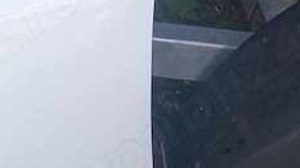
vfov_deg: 9.8
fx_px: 986
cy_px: 102
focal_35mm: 124
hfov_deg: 15.4
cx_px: -204
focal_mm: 4
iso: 25
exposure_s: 1/100
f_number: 1.8
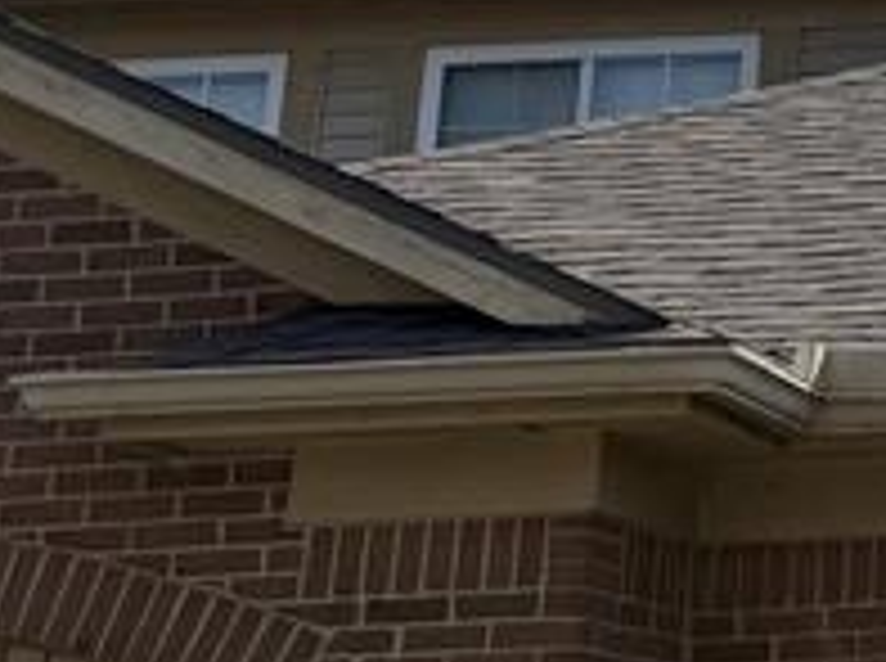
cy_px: -131
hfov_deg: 13.1
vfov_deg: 11.6
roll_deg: +3.7
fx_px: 3194
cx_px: 1916
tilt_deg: +19.6
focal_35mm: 125
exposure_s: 1/10309
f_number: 1.78
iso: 80
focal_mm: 6.76
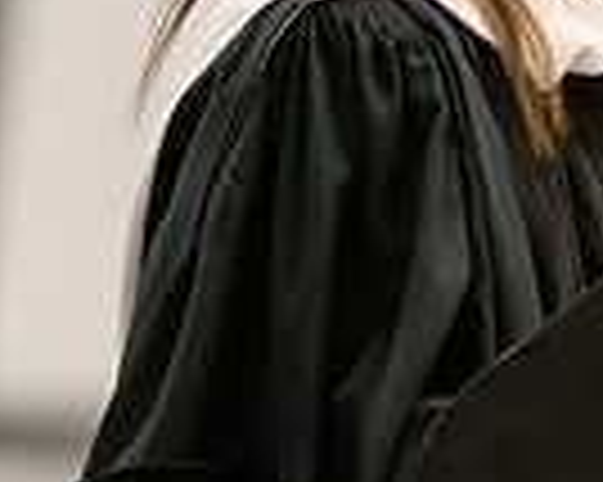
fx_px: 14516
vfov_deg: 1.9
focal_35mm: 814
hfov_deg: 2.4
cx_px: 504
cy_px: -25
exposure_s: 1/200
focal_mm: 200
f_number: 3.5
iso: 3200
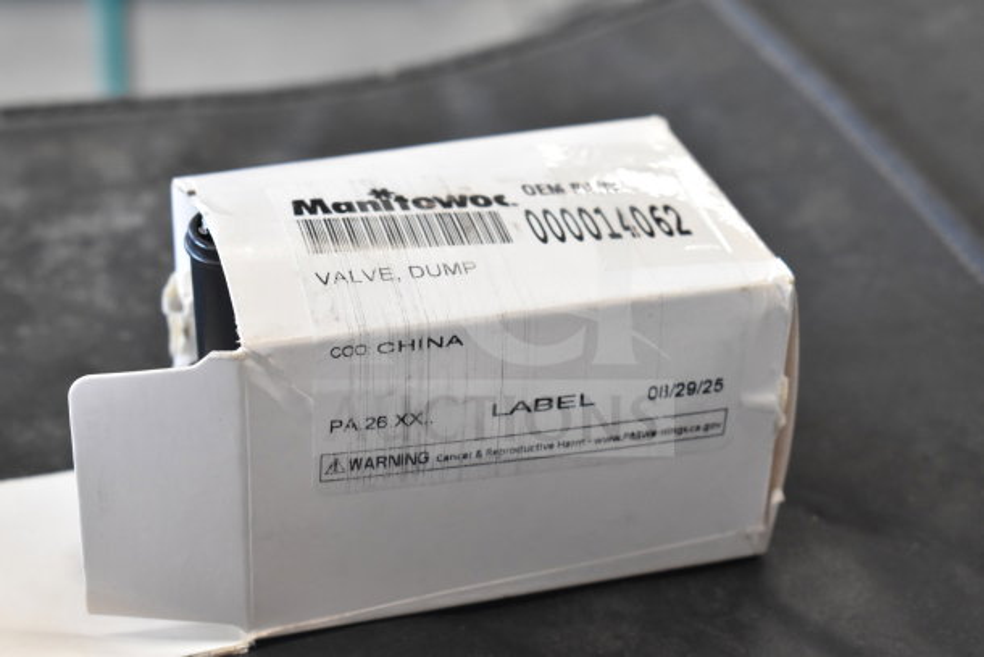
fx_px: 2132
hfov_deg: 26.0
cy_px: 328
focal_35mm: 78
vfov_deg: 17.5
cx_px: 492
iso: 1800
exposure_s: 1/80
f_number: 5.6
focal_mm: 52
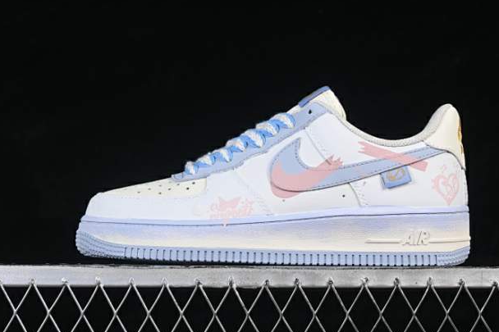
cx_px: 283
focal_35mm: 90
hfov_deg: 22.6
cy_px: 142
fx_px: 1247
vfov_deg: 15.2
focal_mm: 50
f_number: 8
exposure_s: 1/80
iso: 160
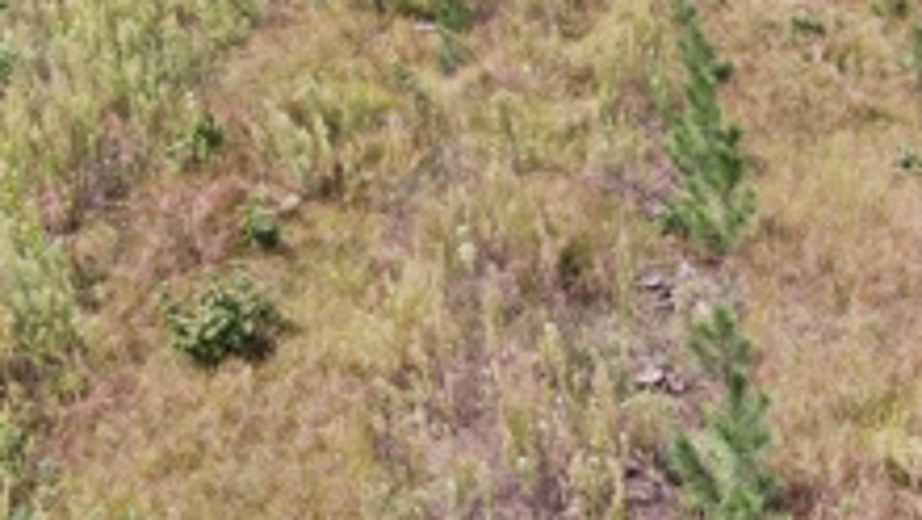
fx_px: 2128
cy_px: -13
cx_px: 595
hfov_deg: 24.4
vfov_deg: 13.7
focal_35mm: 87
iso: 100
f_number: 3.6
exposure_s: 1/320
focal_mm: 7.71
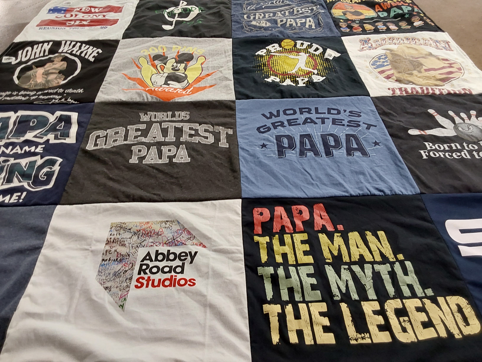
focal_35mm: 28
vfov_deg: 49.7
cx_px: 241
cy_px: 181
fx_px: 390
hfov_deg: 63.4
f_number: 1.9
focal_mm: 2.91
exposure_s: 1/60
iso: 160
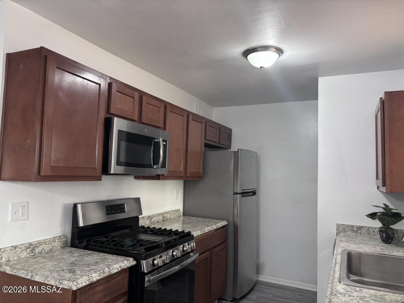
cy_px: 152
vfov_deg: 53.1
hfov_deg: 67.3
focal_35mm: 26
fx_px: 303
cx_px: 202
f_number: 1.6
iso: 320
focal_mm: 5.96
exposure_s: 1/60
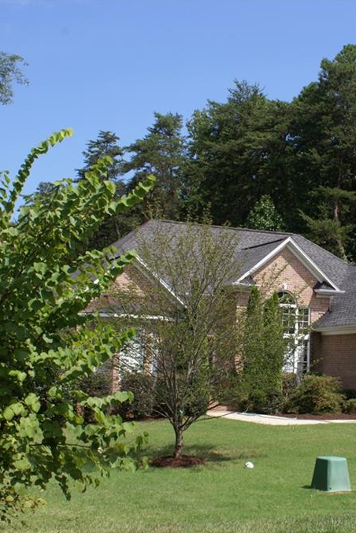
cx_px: 280
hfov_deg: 22.7
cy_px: 267
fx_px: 874
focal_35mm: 59
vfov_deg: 33.9
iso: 100
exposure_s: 1/80
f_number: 9
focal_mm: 26
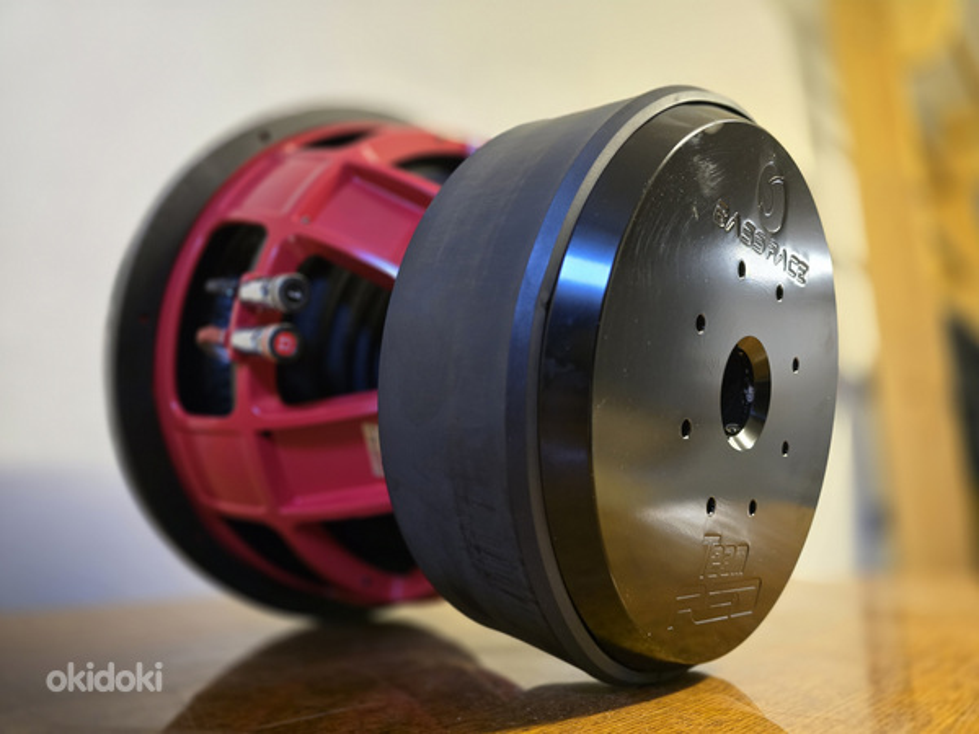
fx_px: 650
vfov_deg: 58.9
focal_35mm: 23
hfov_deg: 73.9
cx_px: 490
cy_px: 367
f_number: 1.7
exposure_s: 1/100
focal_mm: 6.3
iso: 800
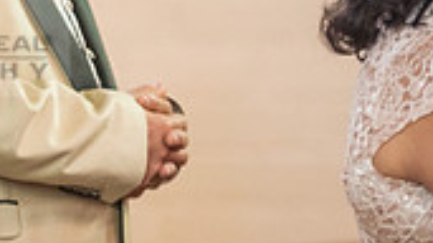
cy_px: 37
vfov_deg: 2.2
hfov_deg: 3.9
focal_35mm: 550
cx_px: -144
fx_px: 6312
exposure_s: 1/250
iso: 2000
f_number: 2.8
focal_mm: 155
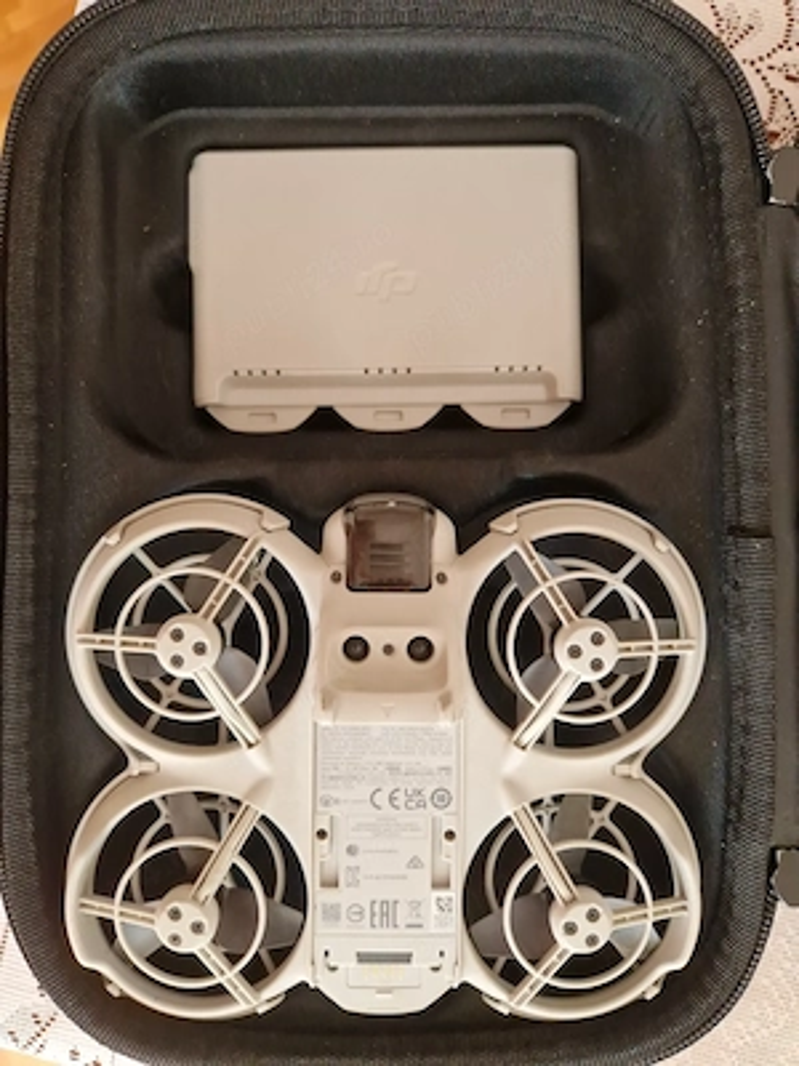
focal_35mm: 23
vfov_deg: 73.9
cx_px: 400
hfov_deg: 58.9
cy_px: 533
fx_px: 708
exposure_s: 1/100
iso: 400
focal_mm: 5.4
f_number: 1.8
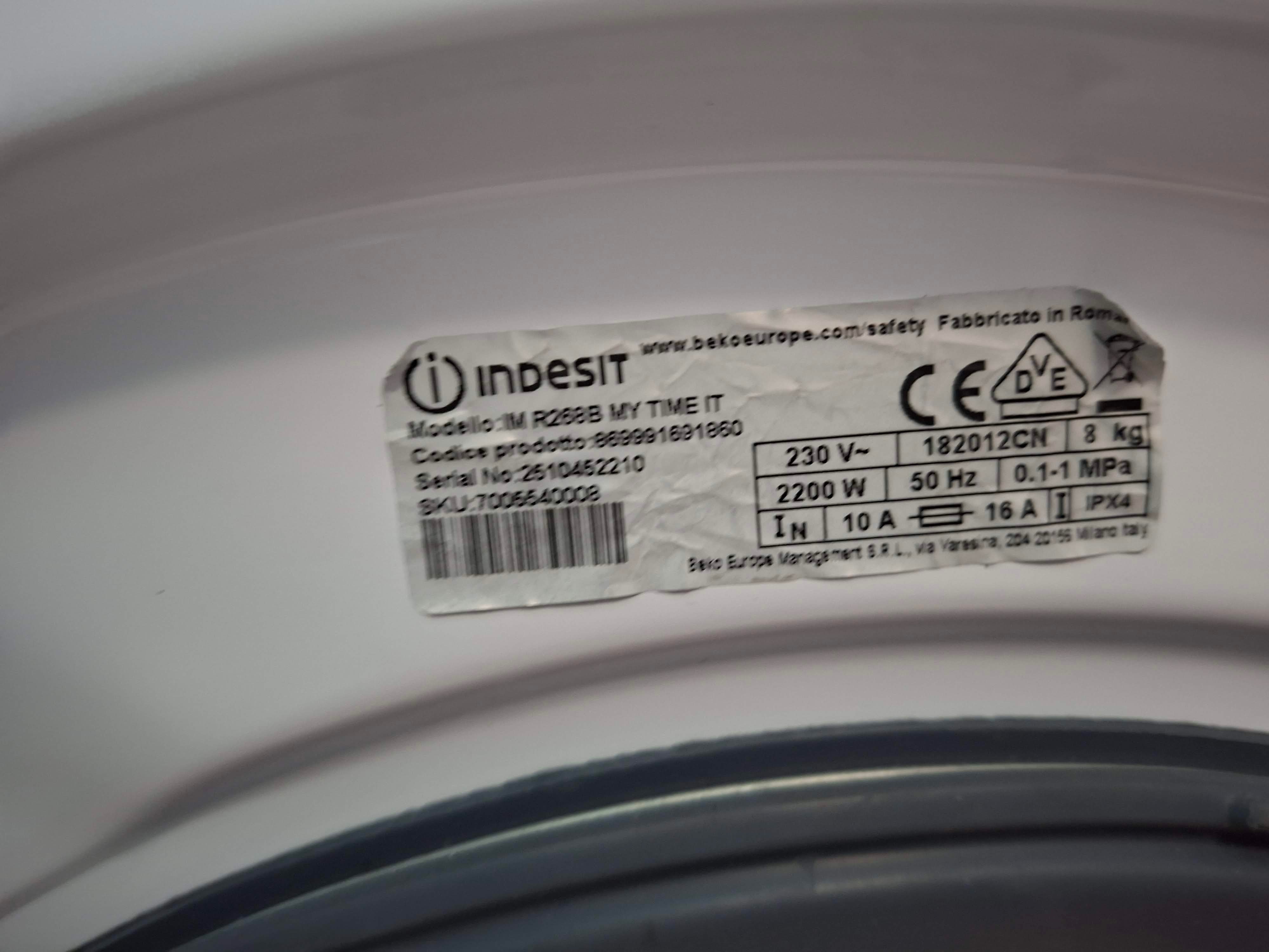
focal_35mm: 23
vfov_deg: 58.9
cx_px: 634
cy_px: 476
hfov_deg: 73.9
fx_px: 843
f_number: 1.8
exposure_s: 1/25
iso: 400
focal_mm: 5.54
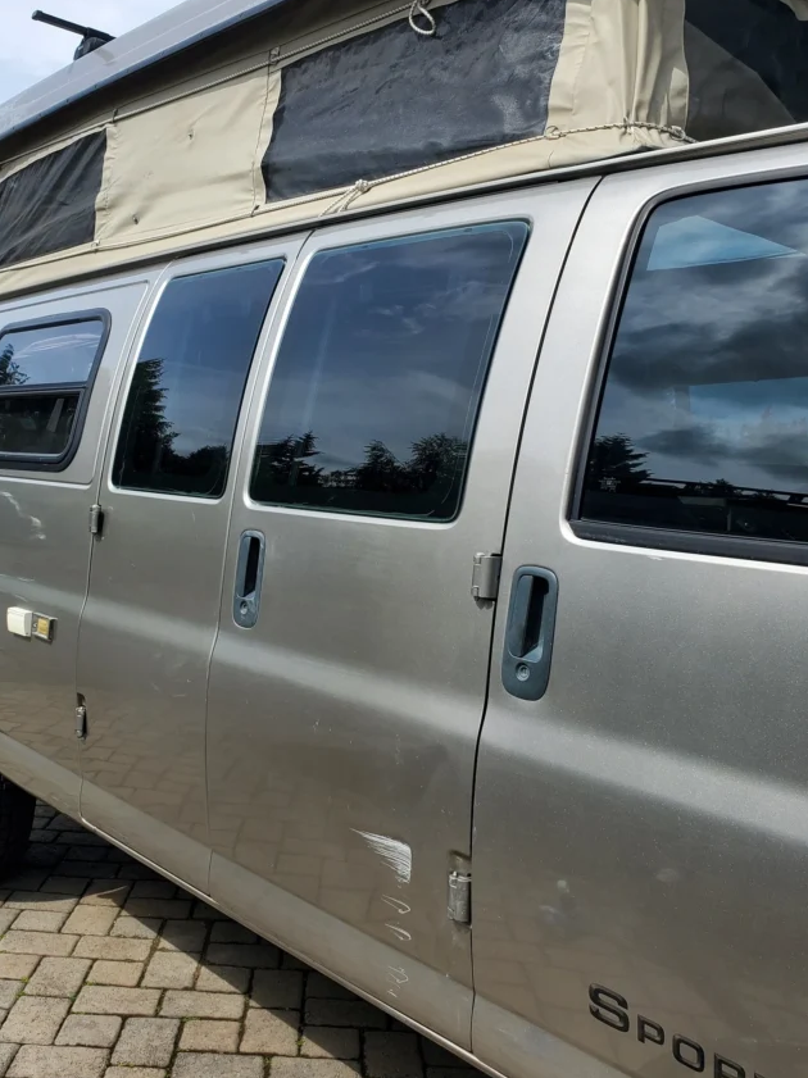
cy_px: 536
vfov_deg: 55.4
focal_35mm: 33
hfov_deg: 42.6
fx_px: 1028
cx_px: 298
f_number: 2.4
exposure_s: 1/1614
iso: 50
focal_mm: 4.3
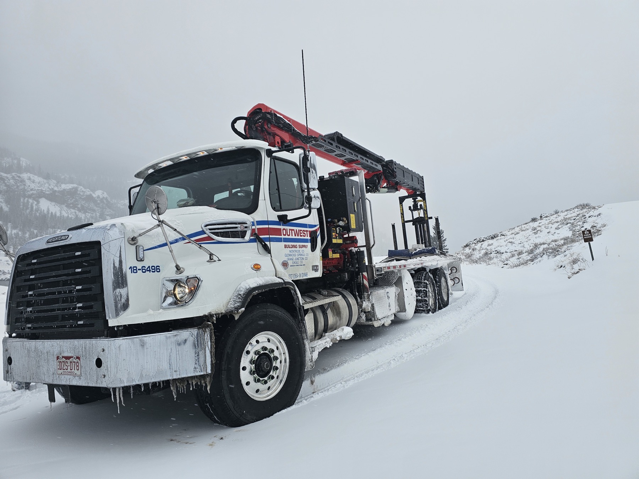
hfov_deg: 73.9
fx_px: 425
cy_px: 240
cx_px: 320
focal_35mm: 23
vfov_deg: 58.9
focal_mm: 6.3
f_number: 1.7
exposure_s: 1/405
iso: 10
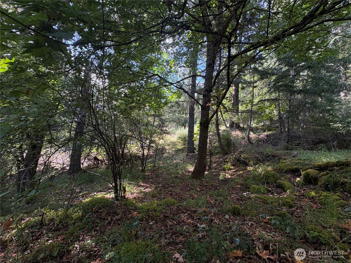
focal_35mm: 14
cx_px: 176
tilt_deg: +6.1
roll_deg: -7.6
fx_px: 142
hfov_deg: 102.1
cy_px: 132
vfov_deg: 85.7
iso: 125
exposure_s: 1/134
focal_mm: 2.22
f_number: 2.2
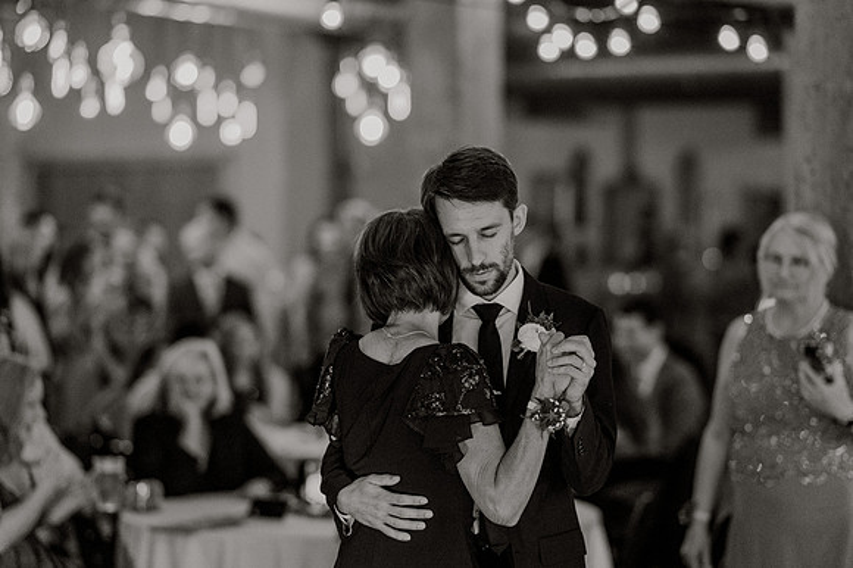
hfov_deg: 19.1
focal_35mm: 107
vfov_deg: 12.8
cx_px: 426
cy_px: 284
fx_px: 2529
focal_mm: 105
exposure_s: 1/250
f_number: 2
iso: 3200
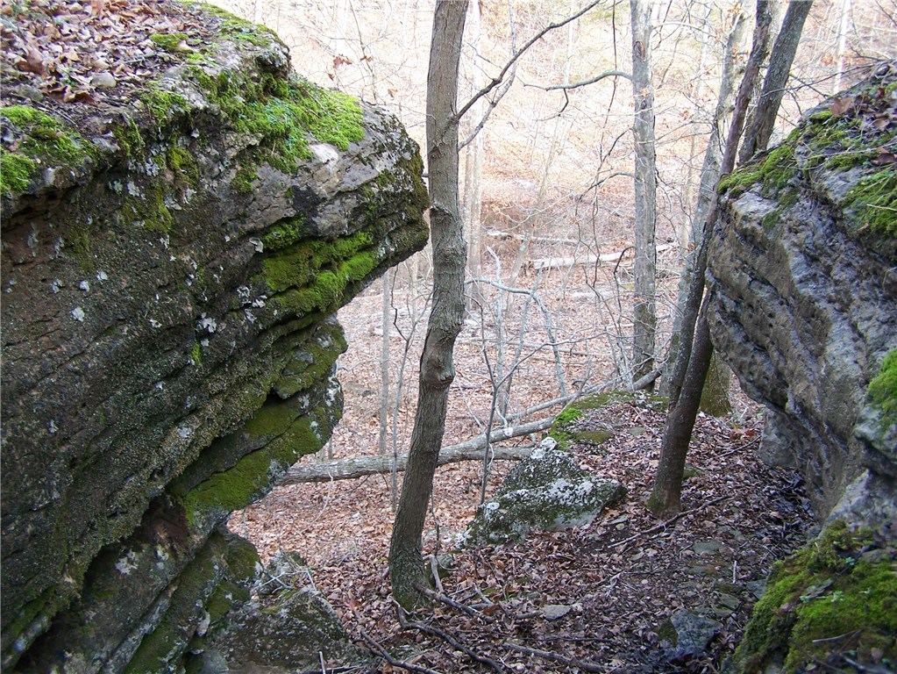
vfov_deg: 37.7
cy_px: 337
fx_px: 985
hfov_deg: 49.0
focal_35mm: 38
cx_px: 448
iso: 80
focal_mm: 6.3
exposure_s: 1/80
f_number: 2.8
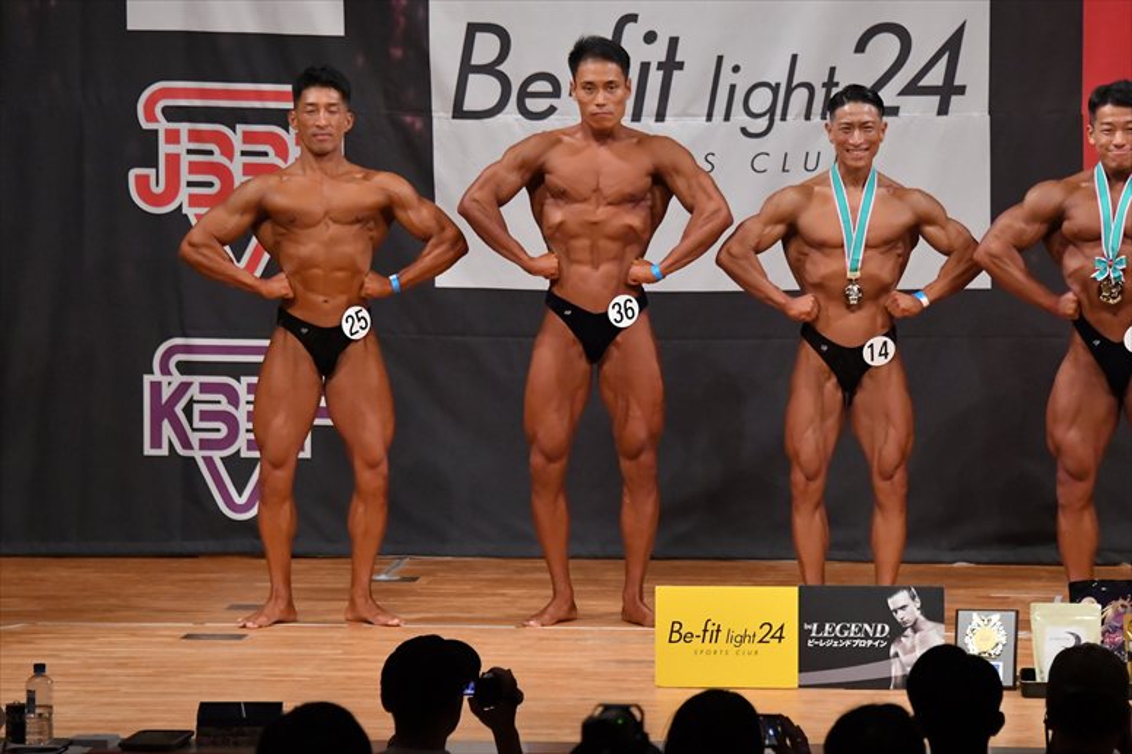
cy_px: 377
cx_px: 566
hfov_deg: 8.6
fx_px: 7543
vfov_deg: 5.7
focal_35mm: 240
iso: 6400
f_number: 5.6
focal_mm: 160
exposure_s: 1/400
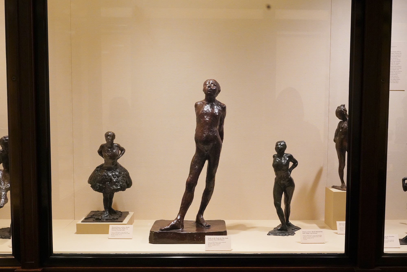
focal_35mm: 40
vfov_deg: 33.4
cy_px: 136
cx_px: 204
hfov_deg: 48.5
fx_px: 452
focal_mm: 40
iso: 8000
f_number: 9
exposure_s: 1/100
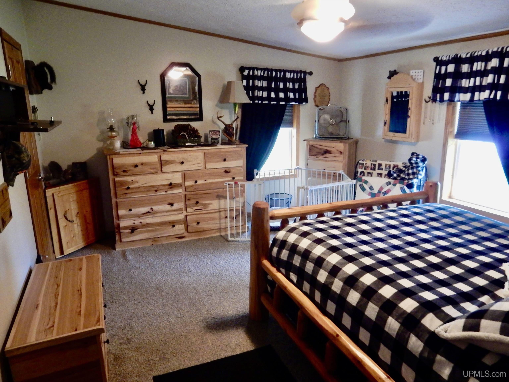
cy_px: 191
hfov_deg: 69.4
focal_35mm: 25
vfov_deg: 54.9
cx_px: 254
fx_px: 368
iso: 400
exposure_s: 1/10
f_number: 3.7
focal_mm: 4.5
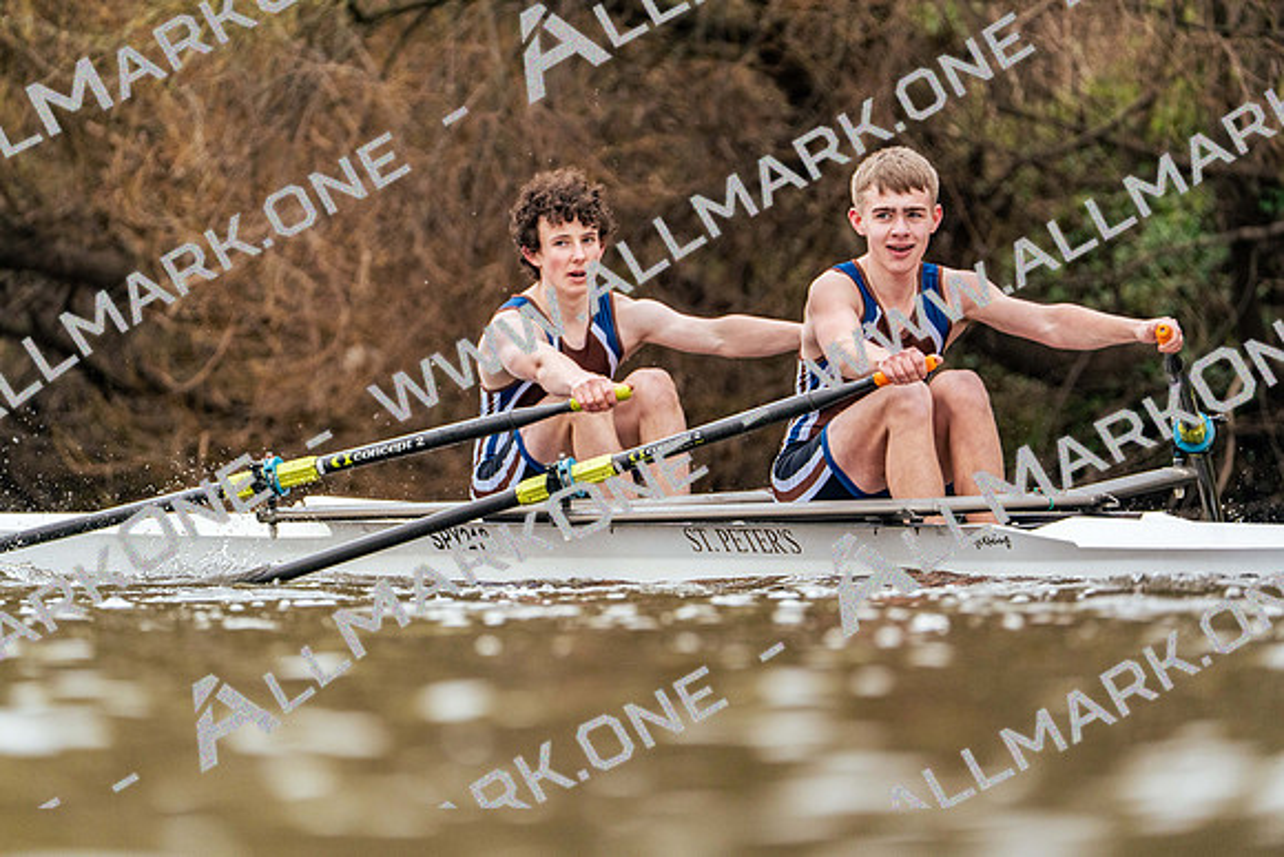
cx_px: 642
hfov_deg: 4.0
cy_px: 428
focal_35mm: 512
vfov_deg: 2.7
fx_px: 18265
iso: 2500
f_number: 6.3
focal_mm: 512
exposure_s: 1/2000
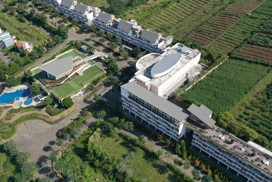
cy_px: 81
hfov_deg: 57.2
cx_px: 134
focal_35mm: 33
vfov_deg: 39.9
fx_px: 249
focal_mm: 10.26
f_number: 6.3
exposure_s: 1/1250
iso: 400
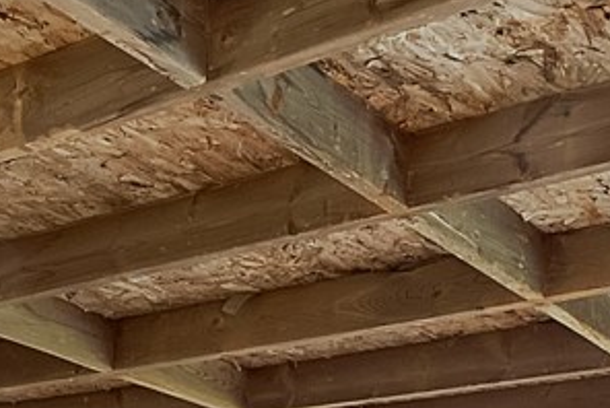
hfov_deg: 24.8
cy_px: 769
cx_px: 171
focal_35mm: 81
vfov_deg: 14.5
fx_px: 1374
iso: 640
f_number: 9
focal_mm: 12
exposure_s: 1/15
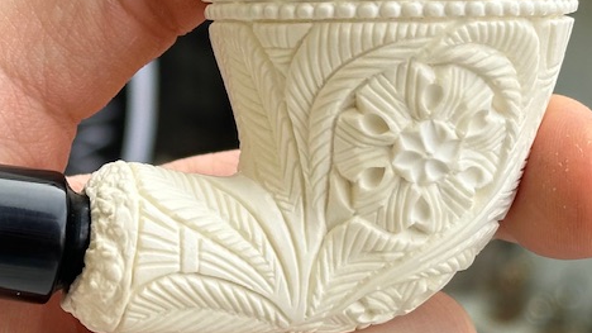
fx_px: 2244
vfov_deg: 8.5
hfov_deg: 14.8
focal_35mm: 143
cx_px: 30
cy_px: 77
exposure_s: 1/264
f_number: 1.78
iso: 64
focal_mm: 6.86
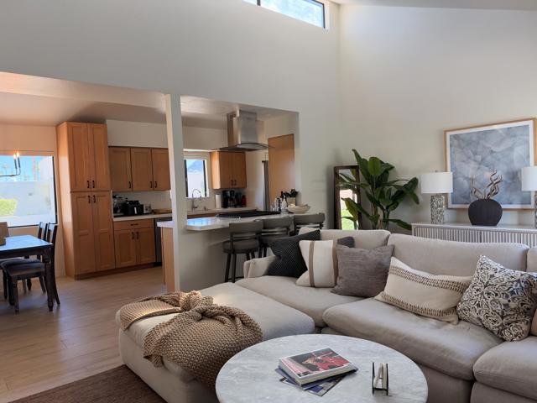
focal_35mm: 24
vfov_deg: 56.8
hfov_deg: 71.6
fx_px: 372
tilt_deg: -1.8
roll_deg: +2.2
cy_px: 202
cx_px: 268
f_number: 1.8
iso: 160
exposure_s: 1/203
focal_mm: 6.93
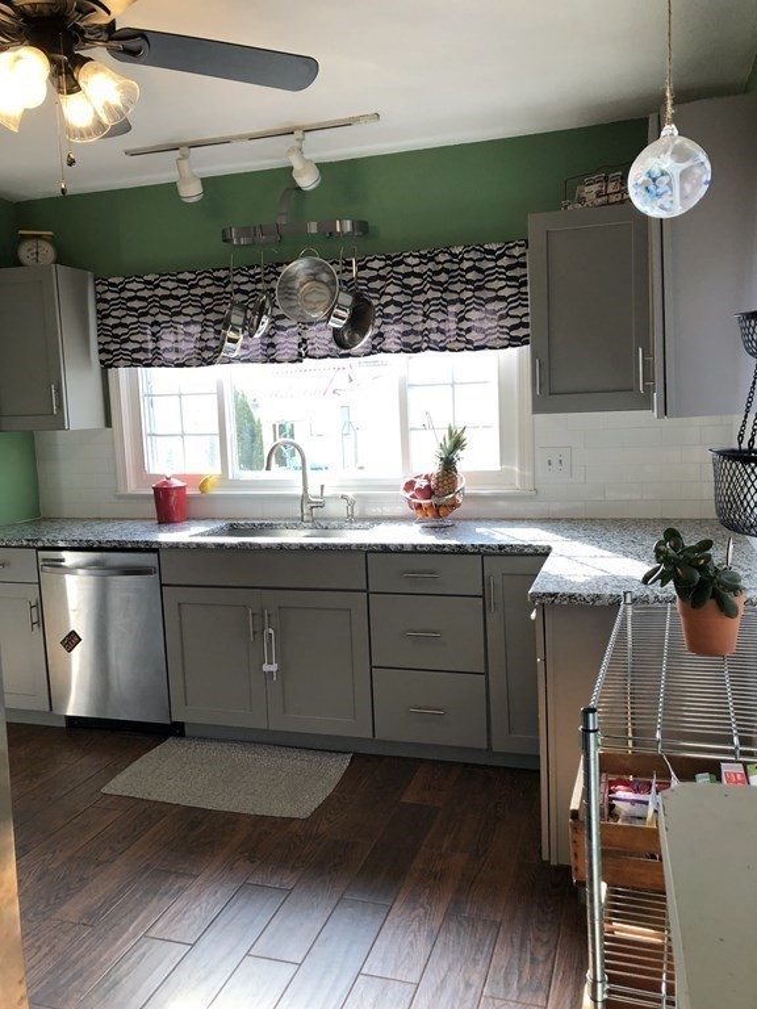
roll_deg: +1.9
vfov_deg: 63.4
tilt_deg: -5.2
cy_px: 504
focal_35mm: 28
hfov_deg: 49.7
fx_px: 816
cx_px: 378
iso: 25
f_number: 1.8
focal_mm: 3.99
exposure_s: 1/40
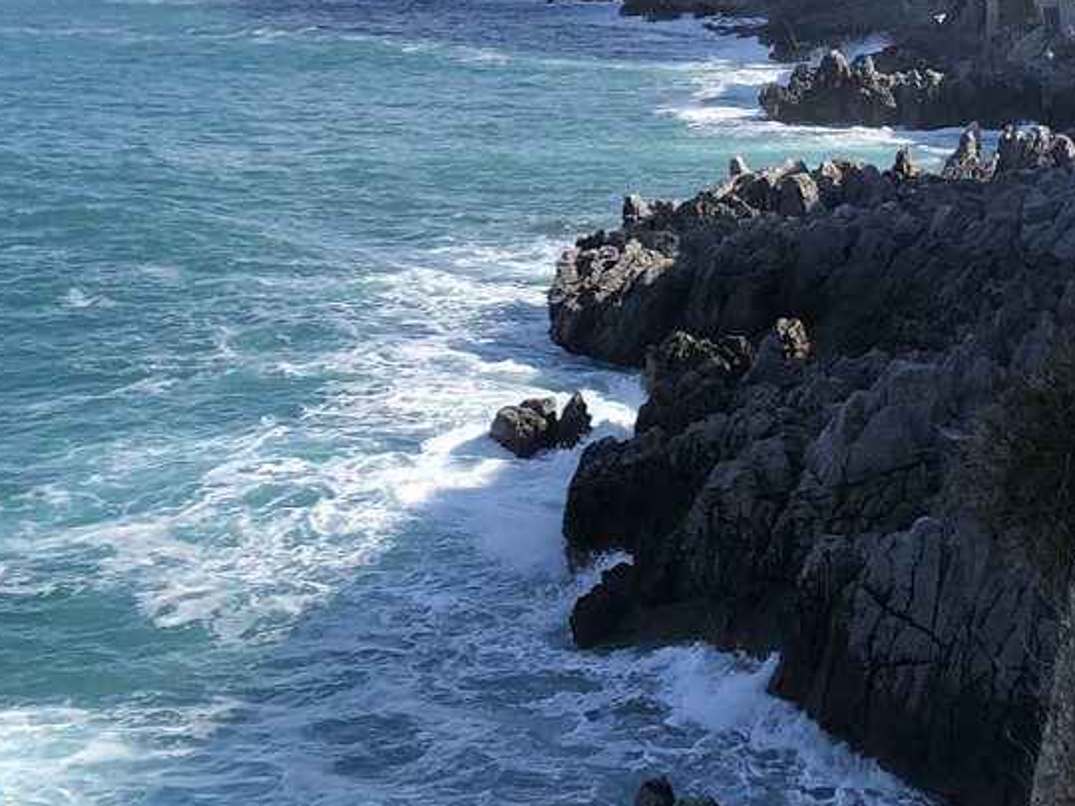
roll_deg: +0.2
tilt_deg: +0.2
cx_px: 768
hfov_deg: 23.4
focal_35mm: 83
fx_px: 2578
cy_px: -88
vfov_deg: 17.2
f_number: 1.8
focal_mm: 4
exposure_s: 1/2088
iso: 20
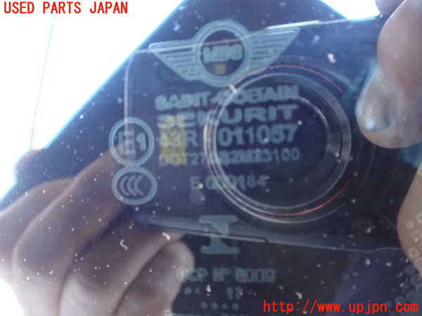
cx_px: 211
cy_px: 158
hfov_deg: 60.0
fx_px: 366
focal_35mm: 30
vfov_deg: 46.8
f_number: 2.3
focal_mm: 5.4
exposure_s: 1/30
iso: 1600
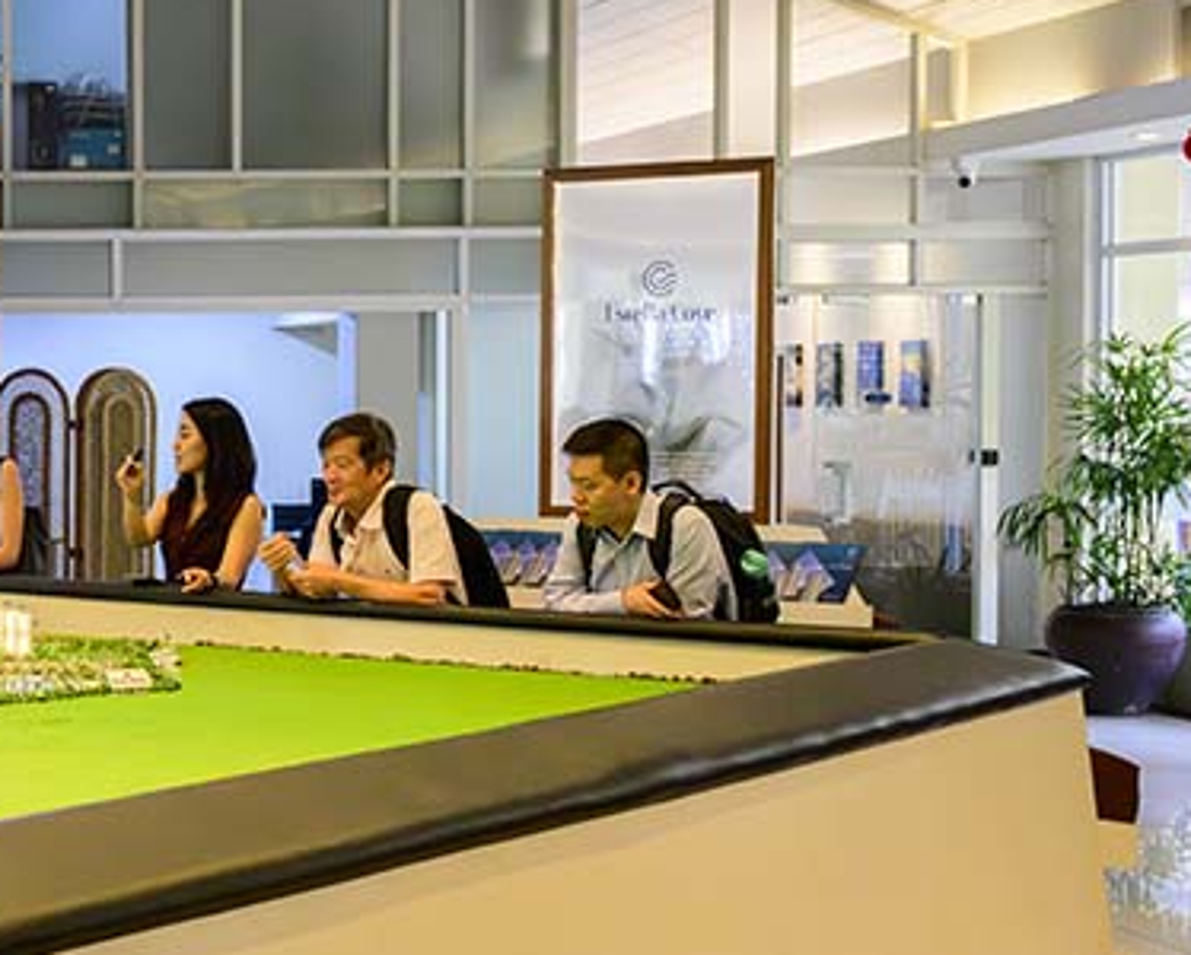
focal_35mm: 77
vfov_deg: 19.9
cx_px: -303
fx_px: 2717
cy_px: 442
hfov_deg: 22.4
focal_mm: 32
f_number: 5.6
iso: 2800
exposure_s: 1/250
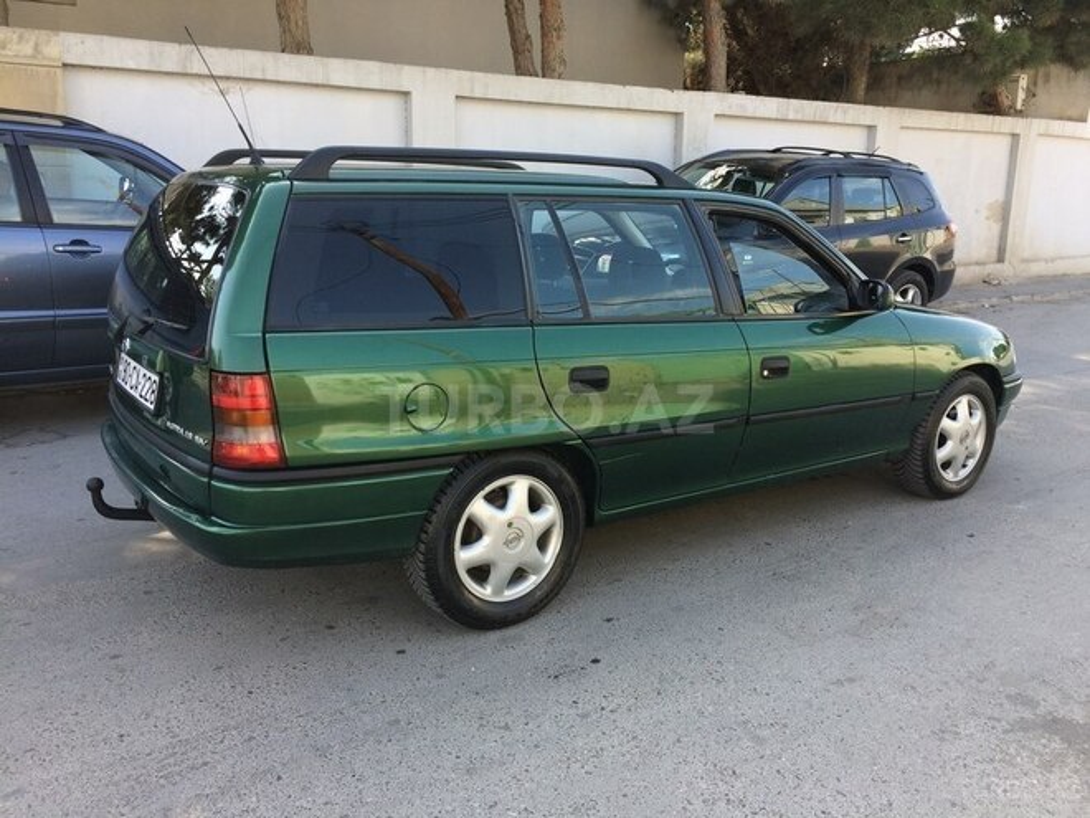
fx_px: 913
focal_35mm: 29
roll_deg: -0.4
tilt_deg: -14.6
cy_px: 409
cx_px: 545
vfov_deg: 48.2
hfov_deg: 61.7
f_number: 2.2
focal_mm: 4.15
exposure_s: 1/243
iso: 32
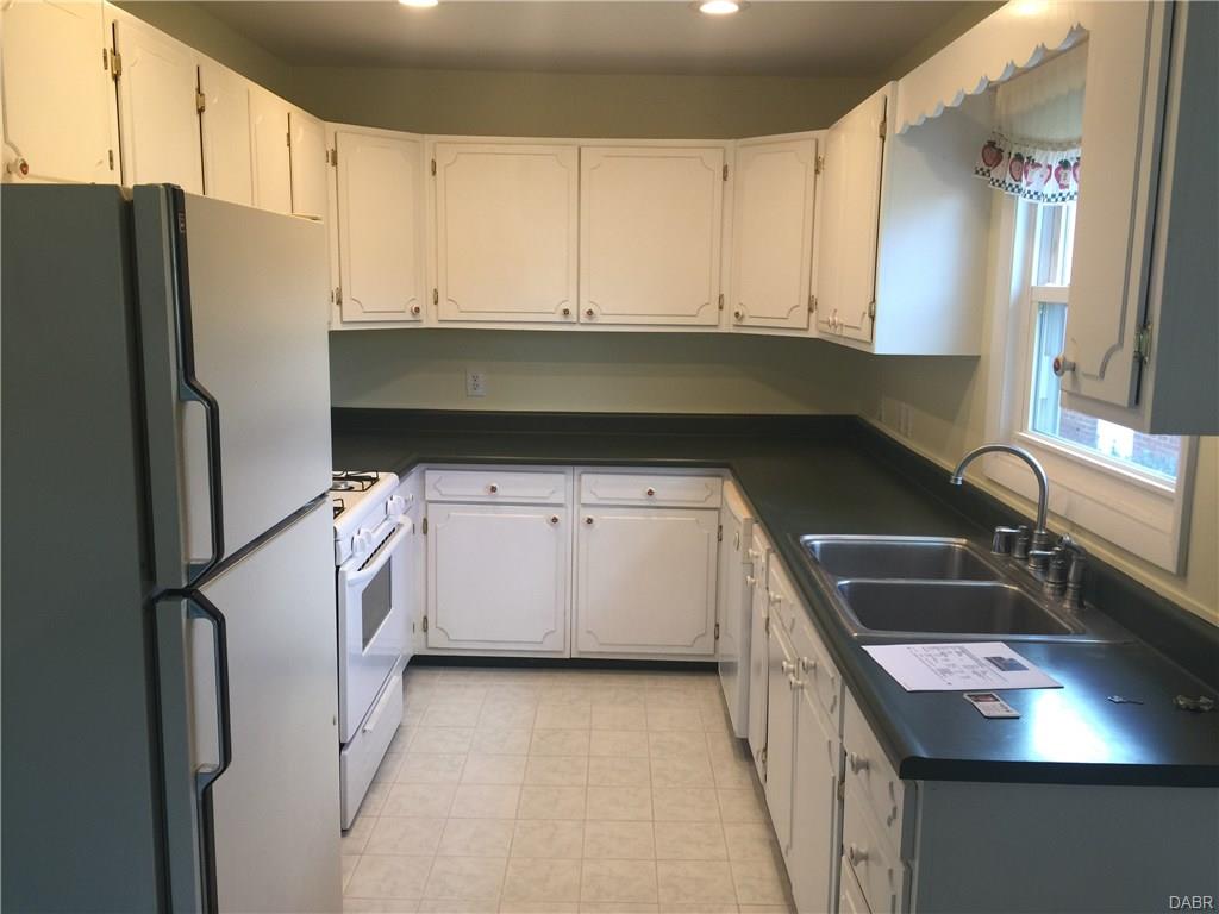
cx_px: 610
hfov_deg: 61.7
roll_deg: -1.3
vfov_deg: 48.2
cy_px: 457
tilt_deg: -8.4
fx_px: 1021
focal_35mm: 29
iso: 32
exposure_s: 1/30
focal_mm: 4.15
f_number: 2.2
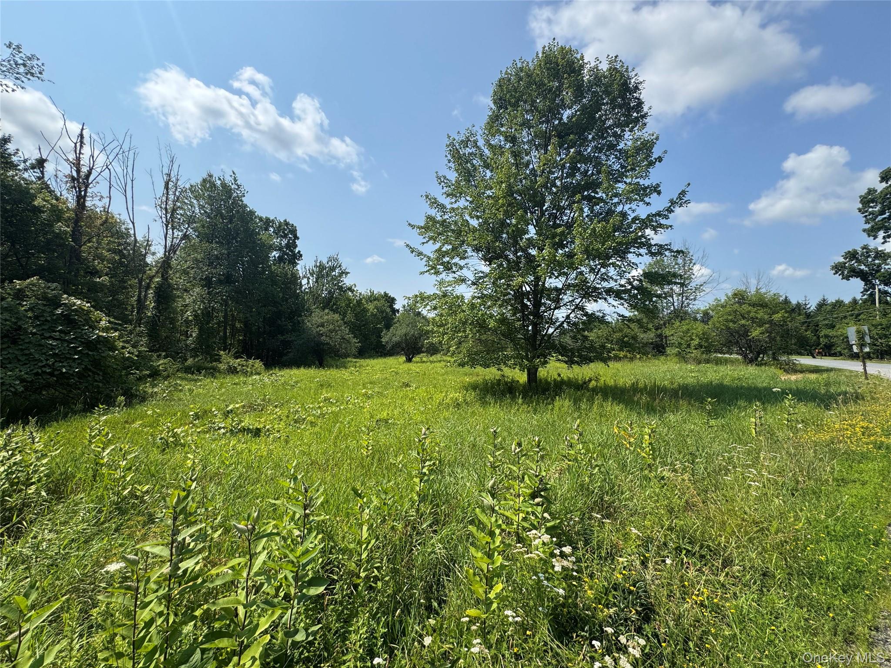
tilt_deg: +0.3
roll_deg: -0.3
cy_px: 334
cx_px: 446
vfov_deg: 85.7
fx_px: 360
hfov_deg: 102.1
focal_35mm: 14
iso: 50
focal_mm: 2.22
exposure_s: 1/1709
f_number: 2.2
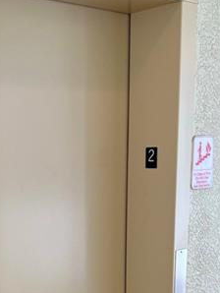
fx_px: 567
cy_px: 264
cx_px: 40
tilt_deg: -6.2
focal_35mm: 67
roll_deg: +1.9
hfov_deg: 21.7
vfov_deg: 27.9
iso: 32
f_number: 1.5
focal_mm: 5.7
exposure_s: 1/121
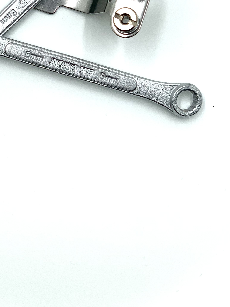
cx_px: 65
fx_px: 904
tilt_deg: -84.4
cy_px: 45
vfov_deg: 19.0
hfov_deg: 14.5
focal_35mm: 102
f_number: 2.4
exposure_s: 1/623
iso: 16
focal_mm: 6
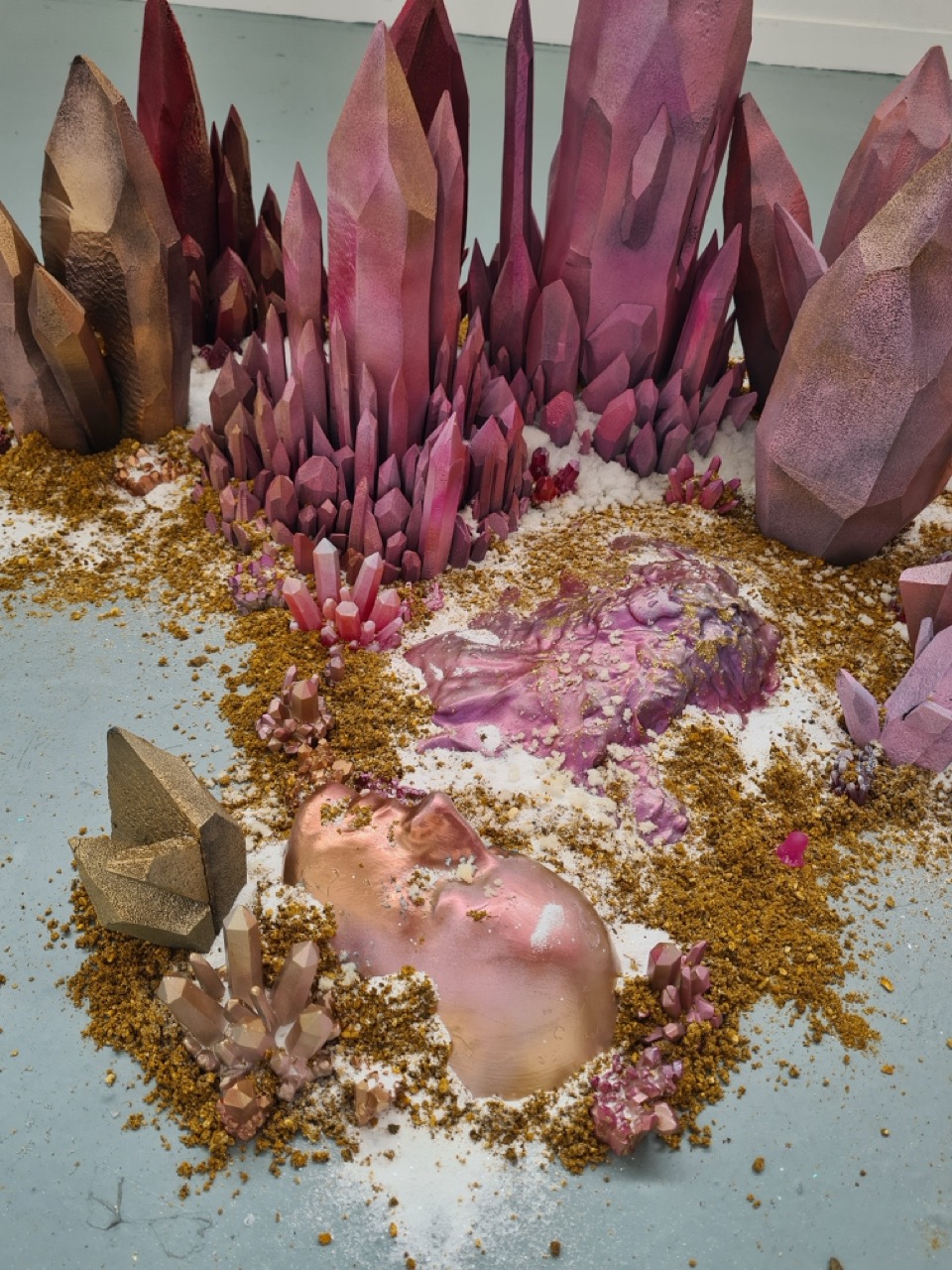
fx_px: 953
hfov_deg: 53.1
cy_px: 635
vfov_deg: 67.3
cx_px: 476
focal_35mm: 26
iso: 50
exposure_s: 1/123
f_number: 1.8
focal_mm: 5.4
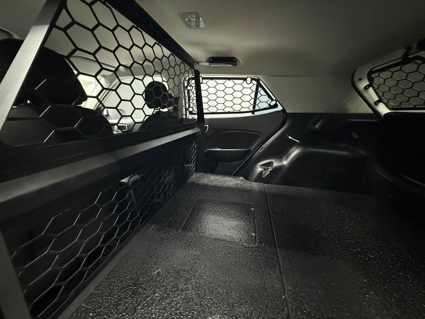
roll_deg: -0.4
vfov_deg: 85.7
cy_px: 160
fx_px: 172
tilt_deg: -15.0
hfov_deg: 102.1
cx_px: 212
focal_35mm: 14
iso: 1600
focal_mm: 2.22
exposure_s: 1/25
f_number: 2.2
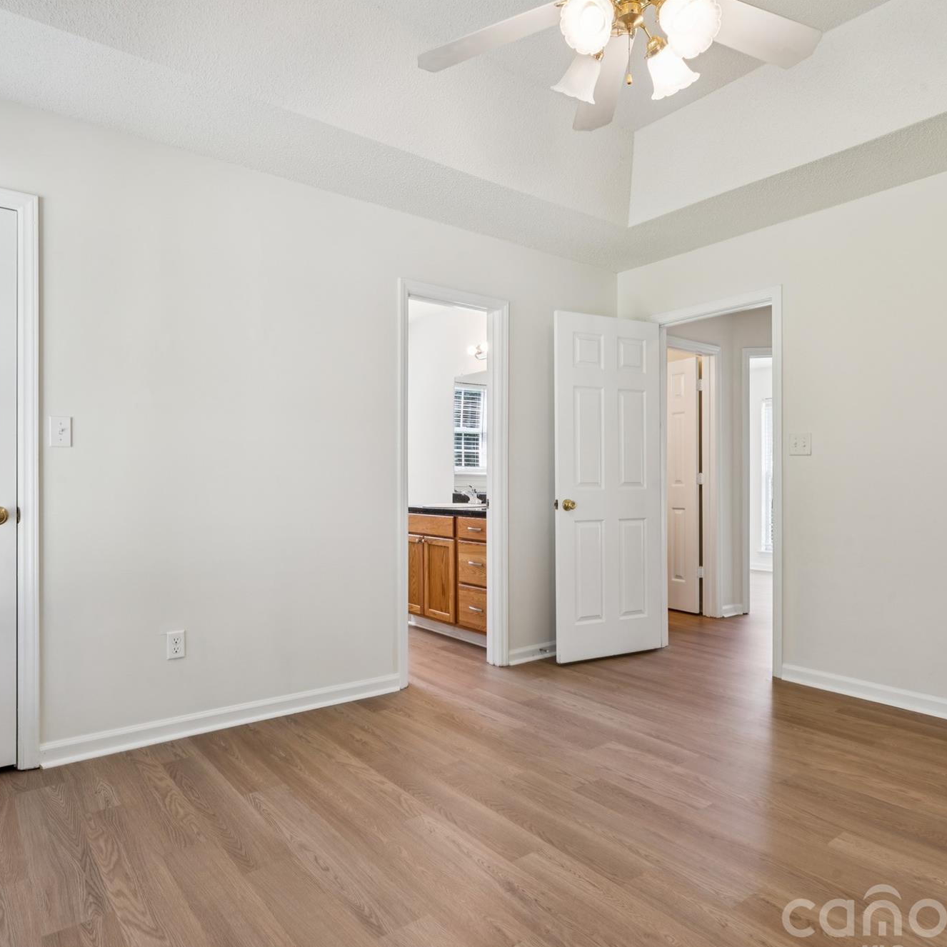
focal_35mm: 22
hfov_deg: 70.1
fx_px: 674
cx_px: 481
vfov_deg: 70.1
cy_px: 485
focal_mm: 16.6
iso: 100
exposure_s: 1/4
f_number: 13
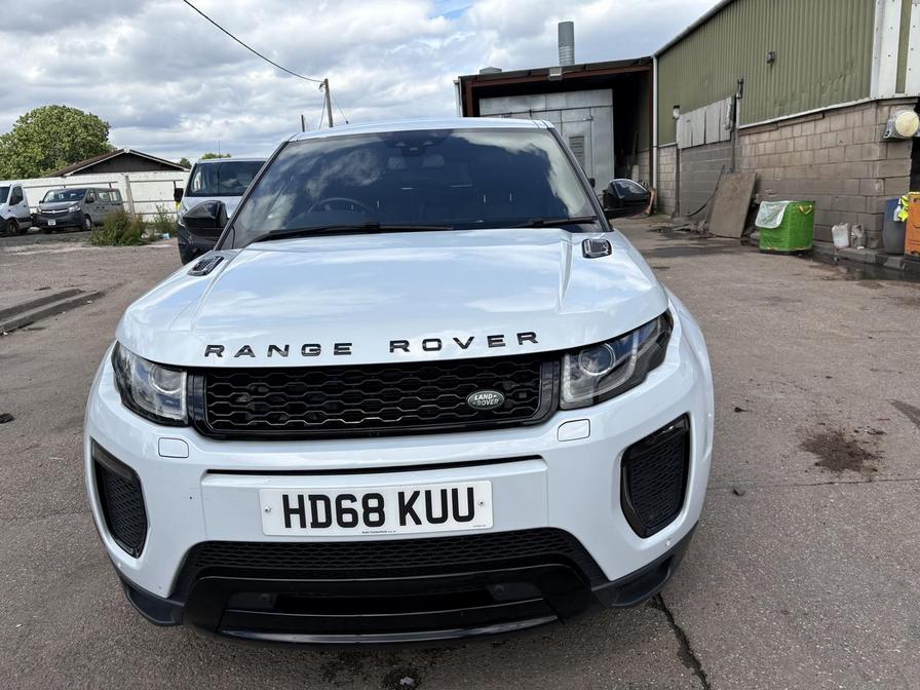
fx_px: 691
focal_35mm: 26
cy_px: 345
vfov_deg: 53.1
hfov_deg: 67.3
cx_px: 460
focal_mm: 5.96
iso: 50
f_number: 1.6
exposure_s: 1/3448
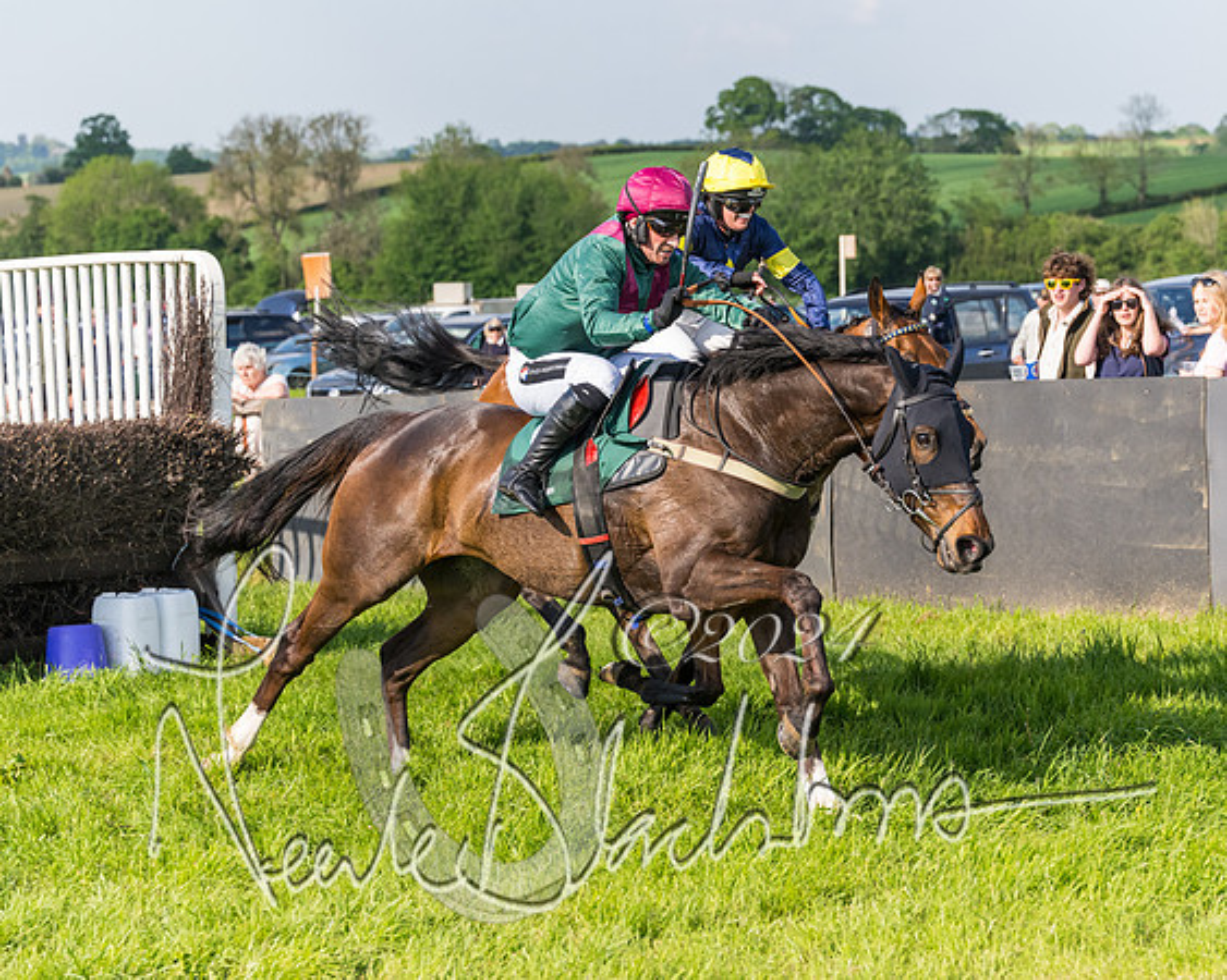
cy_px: 462
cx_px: 670
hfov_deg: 18.7
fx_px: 3731
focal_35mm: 103
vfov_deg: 15.0
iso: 500
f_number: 4
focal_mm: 70
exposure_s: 1/4000
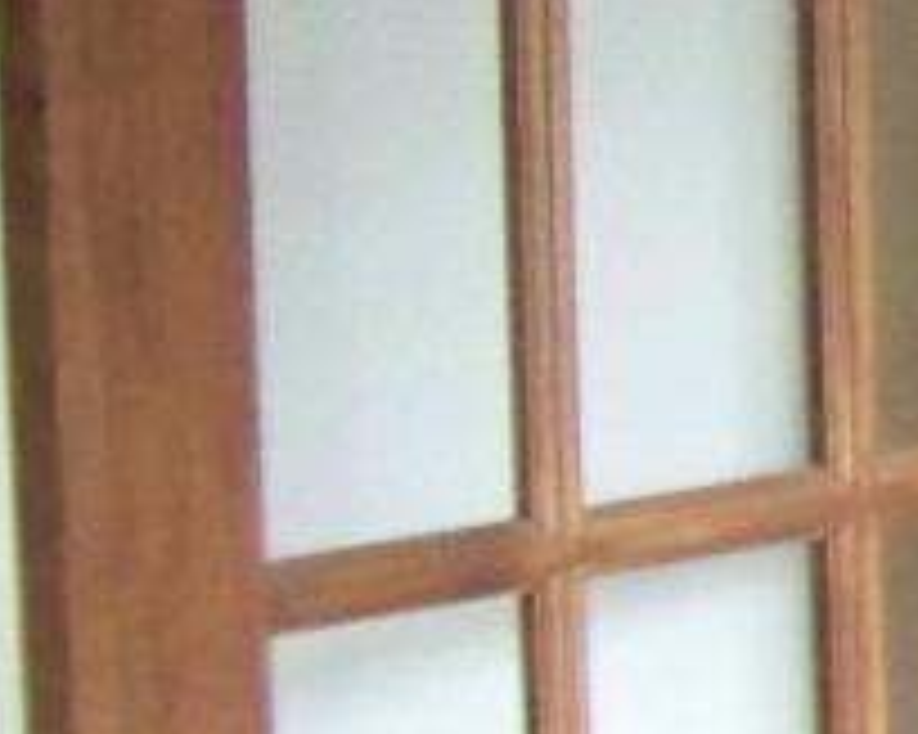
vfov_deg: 6.2
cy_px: 540
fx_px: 6735
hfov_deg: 7.0
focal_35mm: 248
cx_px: 2727
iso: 400
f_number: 2.8
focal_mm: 5.85
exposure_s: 1/5
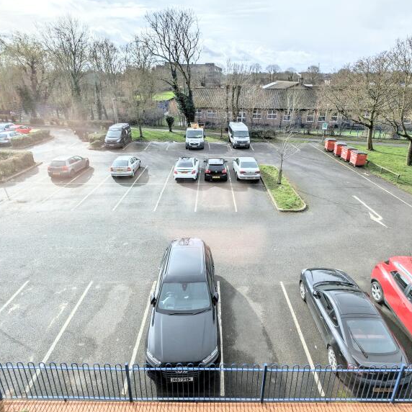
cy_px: 178
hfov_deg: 77.7
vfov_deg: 77.3
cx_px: 209
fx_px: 256
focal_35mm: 19
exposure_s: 1/3704
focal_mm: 2.23
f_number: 1.95
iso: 37
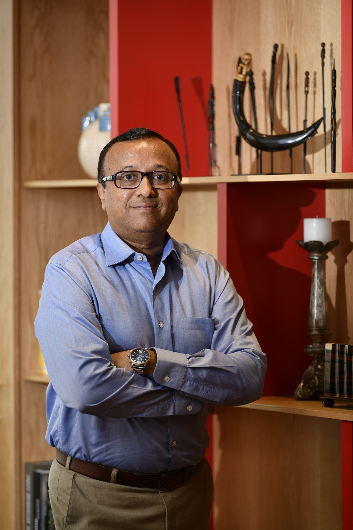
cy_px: 265
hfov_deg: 9.5
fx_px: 2133
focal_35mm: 145
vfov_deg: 14.2
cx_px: 176
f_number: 2.8
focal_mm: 145
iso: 100
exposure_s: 1/160
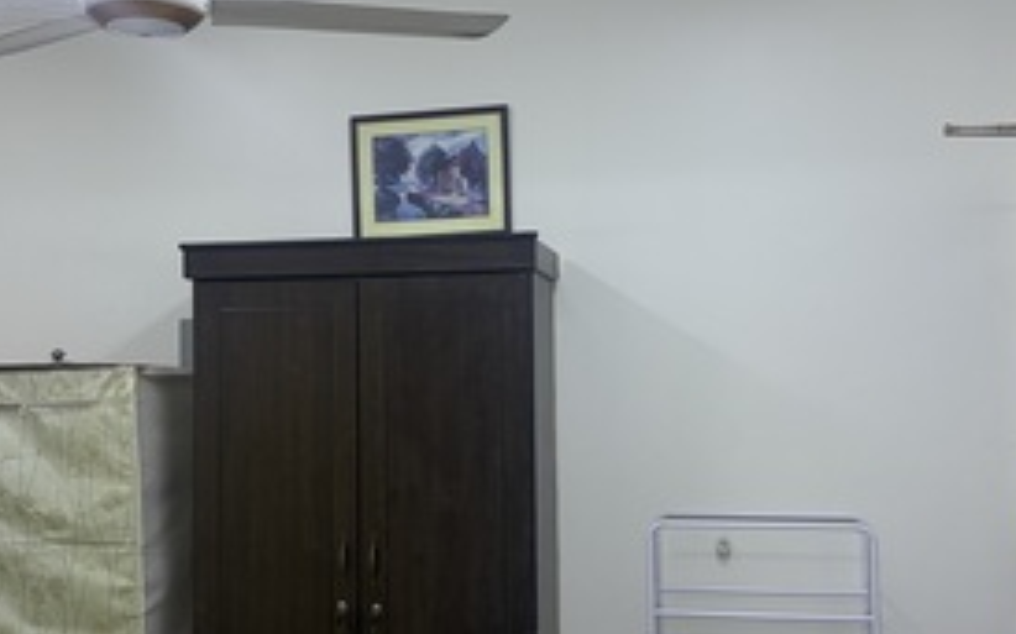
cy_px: 324
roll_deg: +0.6
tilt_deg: +4.6
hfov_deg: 43.5
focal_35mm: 46
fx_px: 1273
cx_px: 469
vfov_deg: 28.0
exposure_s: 1/60
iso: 200
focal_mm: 5.96
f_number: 1.6
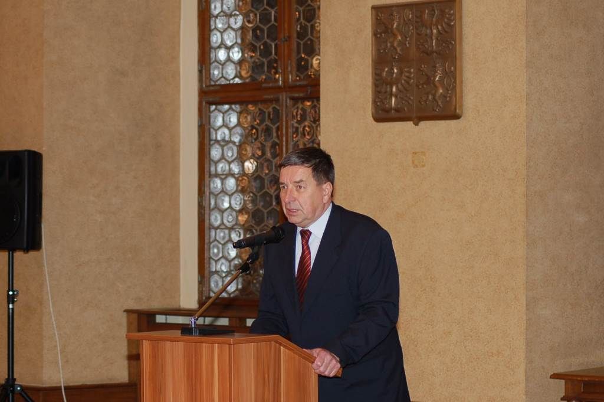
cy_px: 201
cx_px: 302
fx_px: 1760
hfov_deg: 19.5
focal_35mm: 105
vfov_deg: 13.0
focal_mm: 70
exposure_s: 1/60
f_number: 4
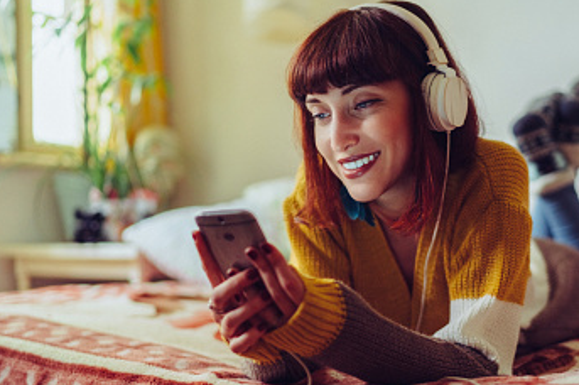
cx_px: 394
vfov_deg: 25.8
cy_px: 249
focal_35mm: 52
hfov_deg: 37.7
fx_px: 836
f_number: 1.4
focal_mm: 35
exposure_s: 1/125
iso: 400
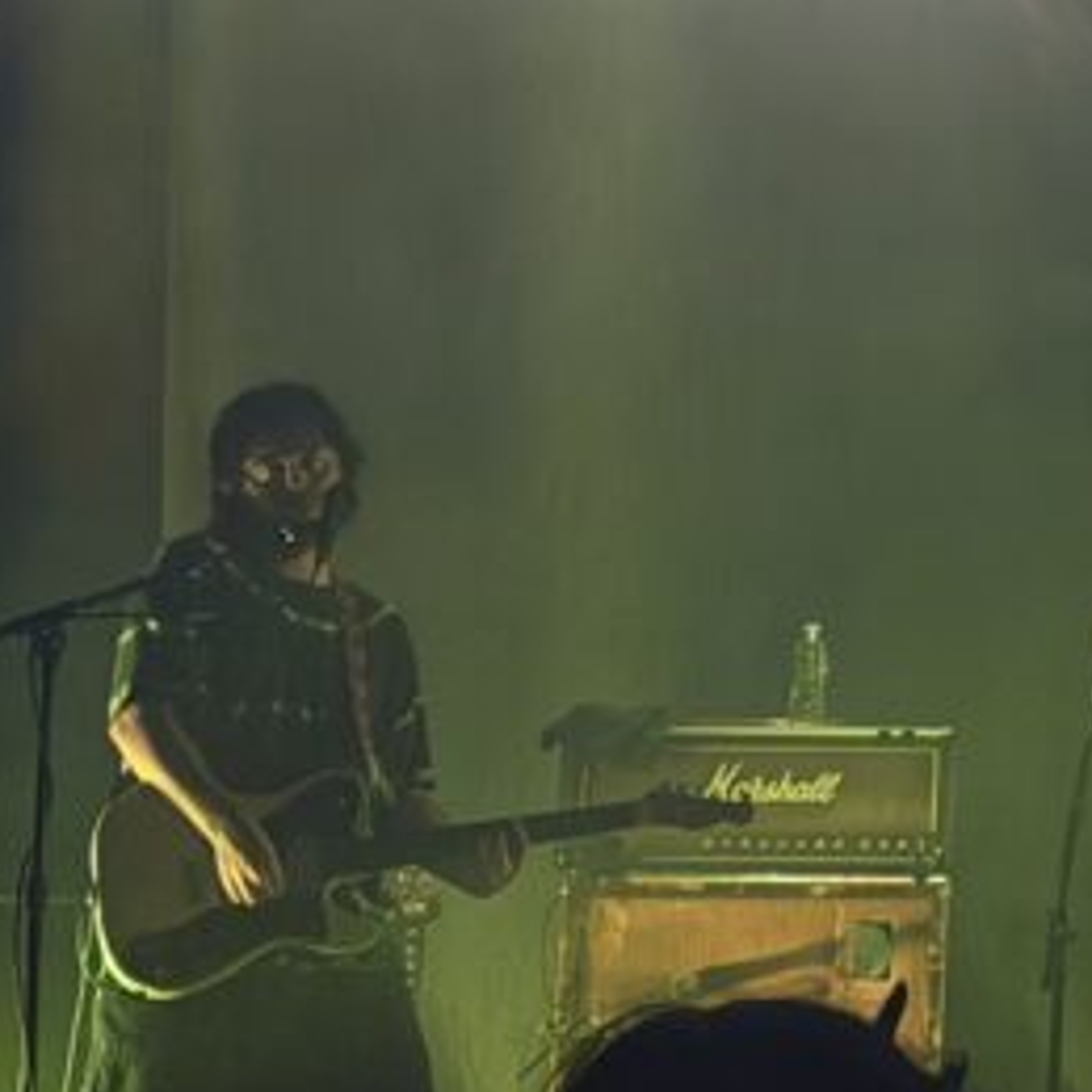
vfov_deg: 10.3
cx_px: 2054
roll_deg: -0.3
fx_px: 5960
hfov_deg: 9.8
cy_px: -143
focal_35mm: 167
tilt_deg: +10.7
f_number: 1.78
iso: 50
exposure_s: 1/121
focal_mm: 6.76
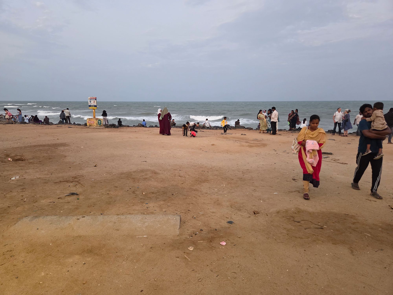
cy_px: 148
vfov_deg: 58.9
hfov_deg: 73.9
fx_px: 261
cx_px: 196
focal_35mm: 23
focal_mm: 5.4
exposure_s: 1/100
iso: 1000
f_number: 1.8
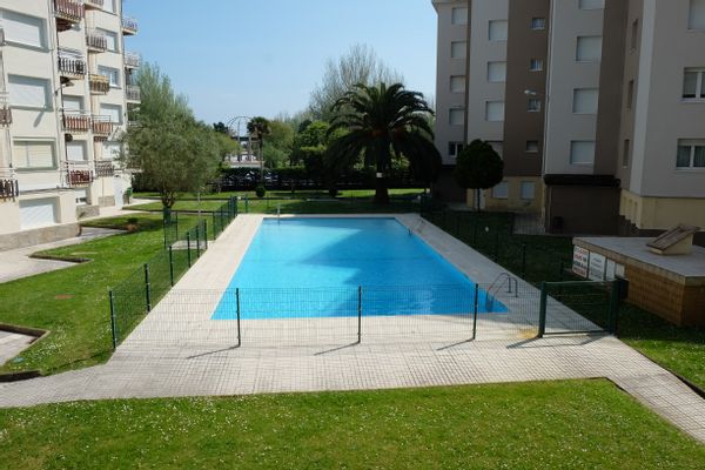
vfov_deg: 47.9
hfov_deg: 67.4
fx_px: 529
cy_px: 235
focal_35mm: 27
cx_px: 352
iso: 400
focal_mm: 18
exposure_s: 1/350
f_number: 11
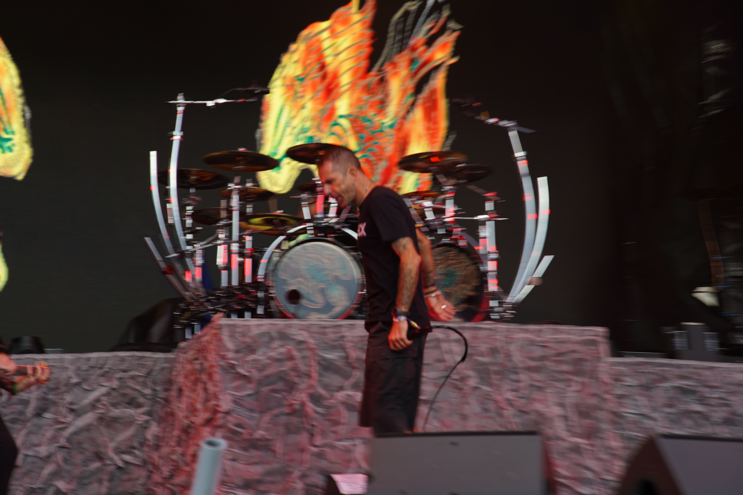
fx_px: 1362
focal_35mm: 66
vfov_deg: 20.6
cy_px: 248
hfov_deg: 30.5
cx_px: 372
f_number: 5
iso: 100
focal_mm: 66
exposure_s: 1/50
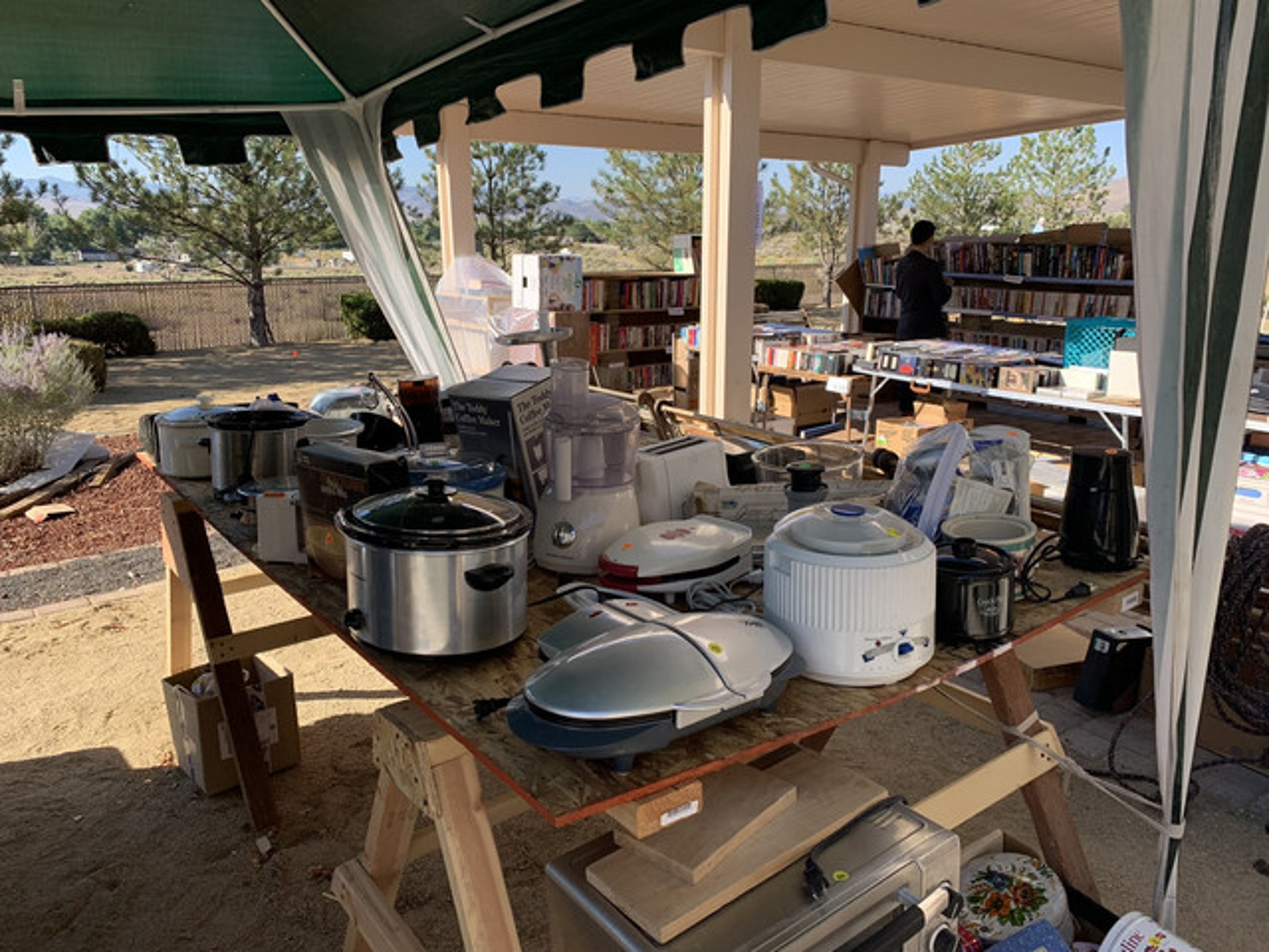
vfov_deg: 53.1
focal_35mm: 26
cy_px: 476
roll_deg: -0.1
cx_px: 634
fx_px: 953
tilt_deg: -12.6
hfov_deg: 67.3
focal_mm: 4.25
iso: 25
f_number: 1.8
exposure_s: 1/749
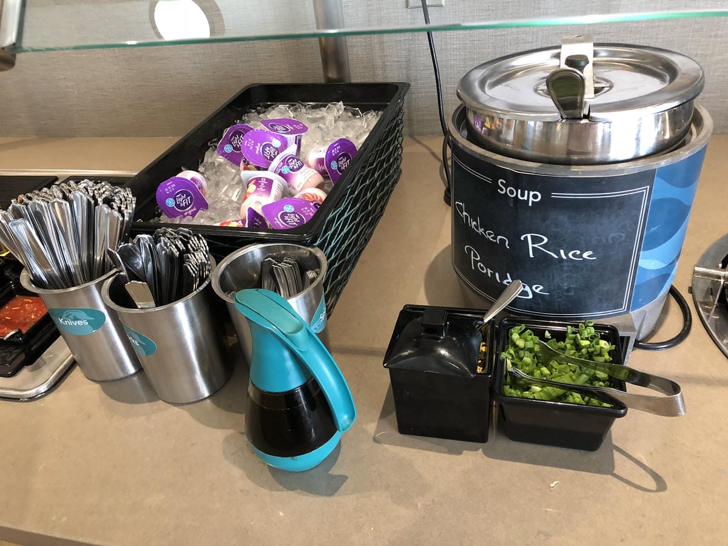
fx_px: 589
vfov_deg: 49.7
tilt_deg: -35.3
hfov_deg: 63.4
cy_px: 273
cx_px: 364
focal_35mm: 28
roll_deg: +7.1
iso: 100
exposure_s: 1/15
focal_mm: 3.99
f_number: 1.8
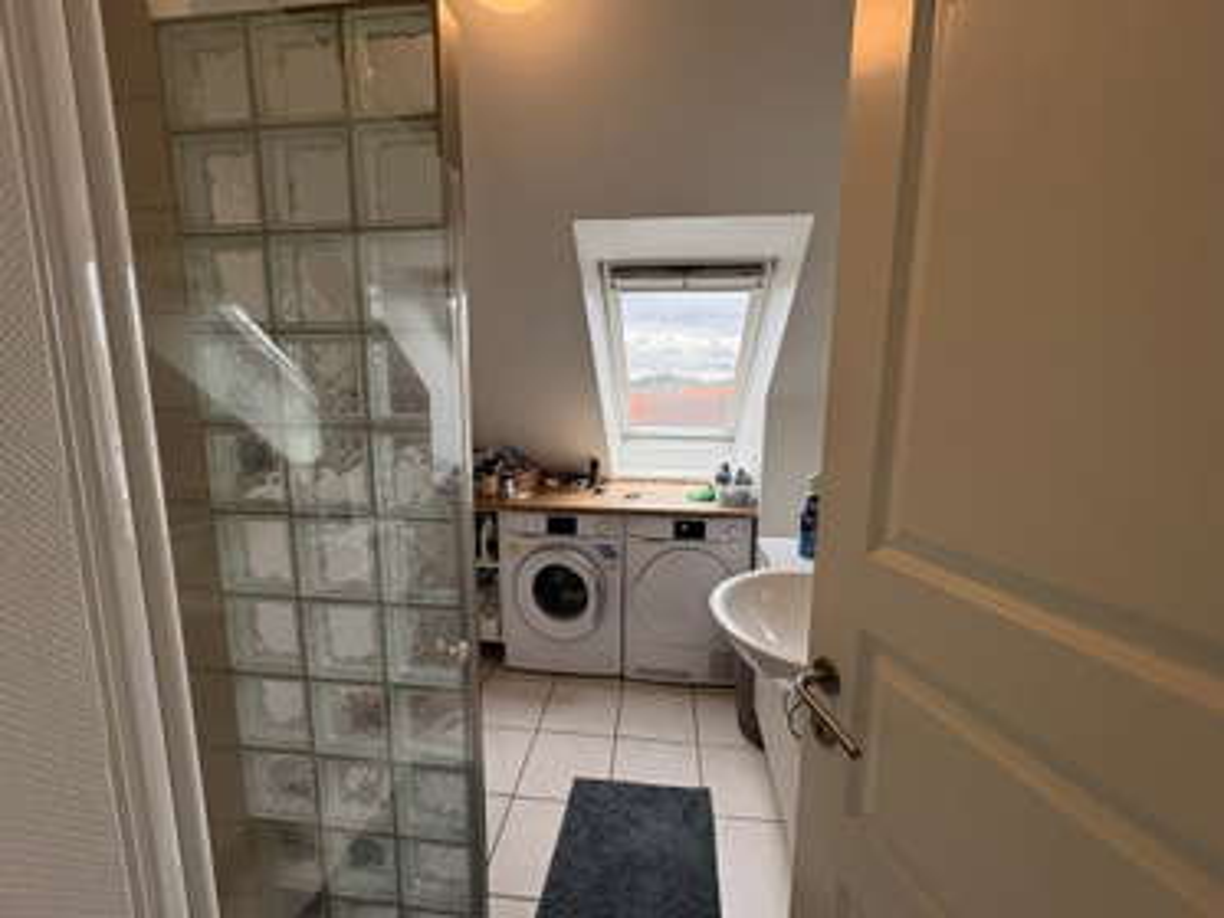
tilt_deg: -8.2
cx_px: 612
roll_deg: -0.4
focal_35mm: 14
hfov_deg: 102.0
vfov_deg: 85.7
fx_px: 495
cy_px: 459
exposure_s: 1/133
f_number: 2.2
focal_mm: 2.22
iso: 64
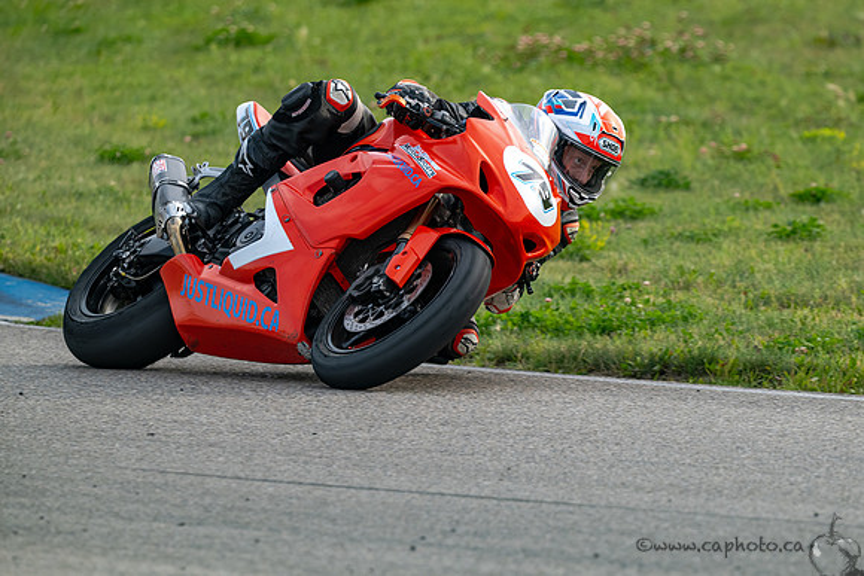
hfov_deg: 4.5
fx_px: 11096
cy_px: 341
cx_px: 512
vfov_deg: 3.0
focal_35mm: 462
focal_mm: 390
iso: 450
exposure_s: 1/1250
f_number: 6
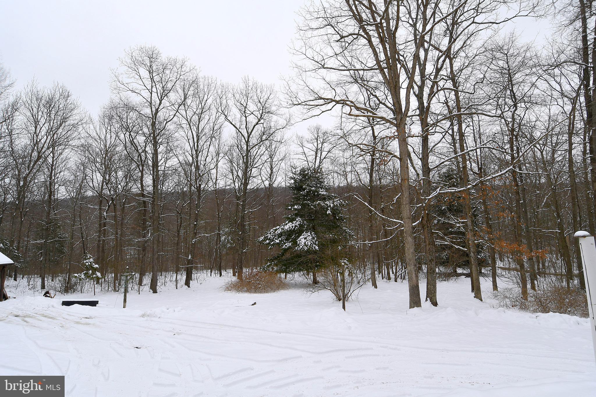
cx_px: 298
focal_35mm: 18
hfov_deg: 90.0
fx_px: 298
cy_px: 198
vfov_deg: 67.4
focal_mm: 12
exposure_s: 1/400
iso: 100
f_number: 10
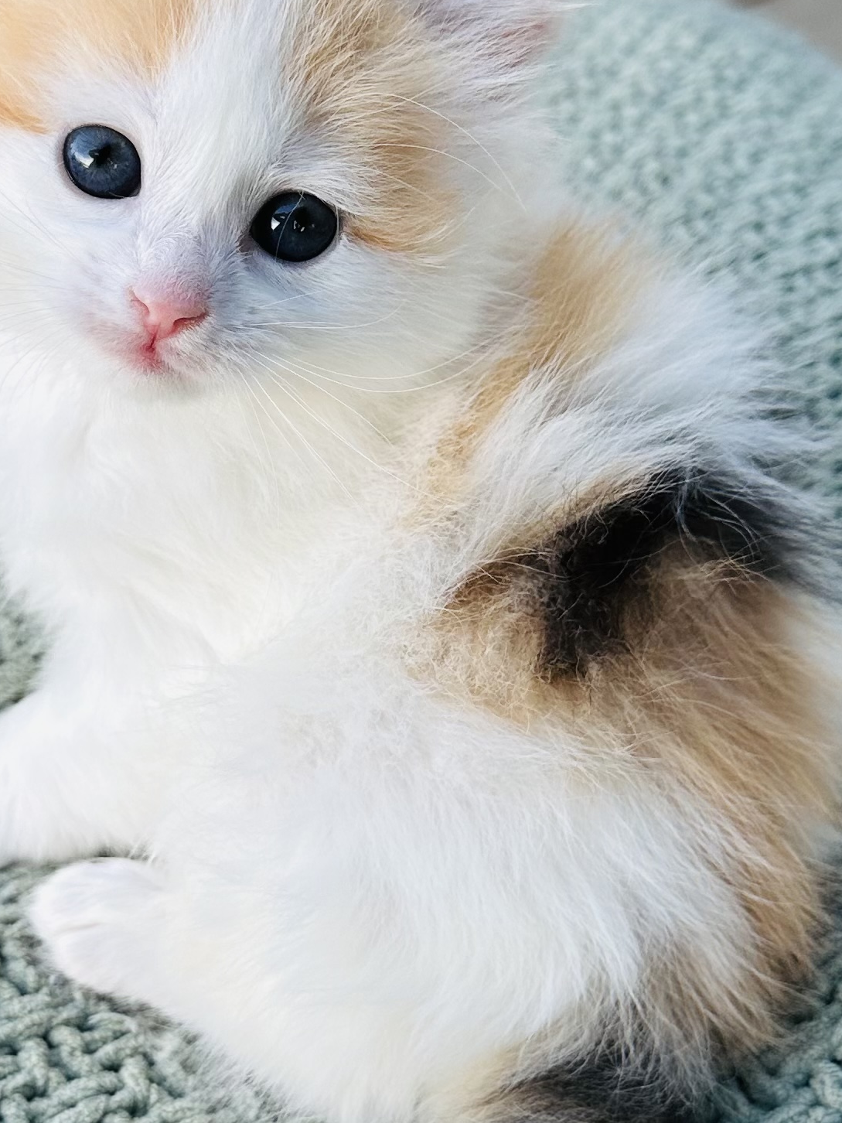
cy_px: 640
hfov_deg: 28.5
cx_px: 319
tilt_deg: -41.2
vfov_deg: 37.4
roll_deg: +2.8
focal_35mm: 51
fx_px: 1654
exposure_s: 1/121
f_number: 1.78
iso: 100
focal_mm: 6.86
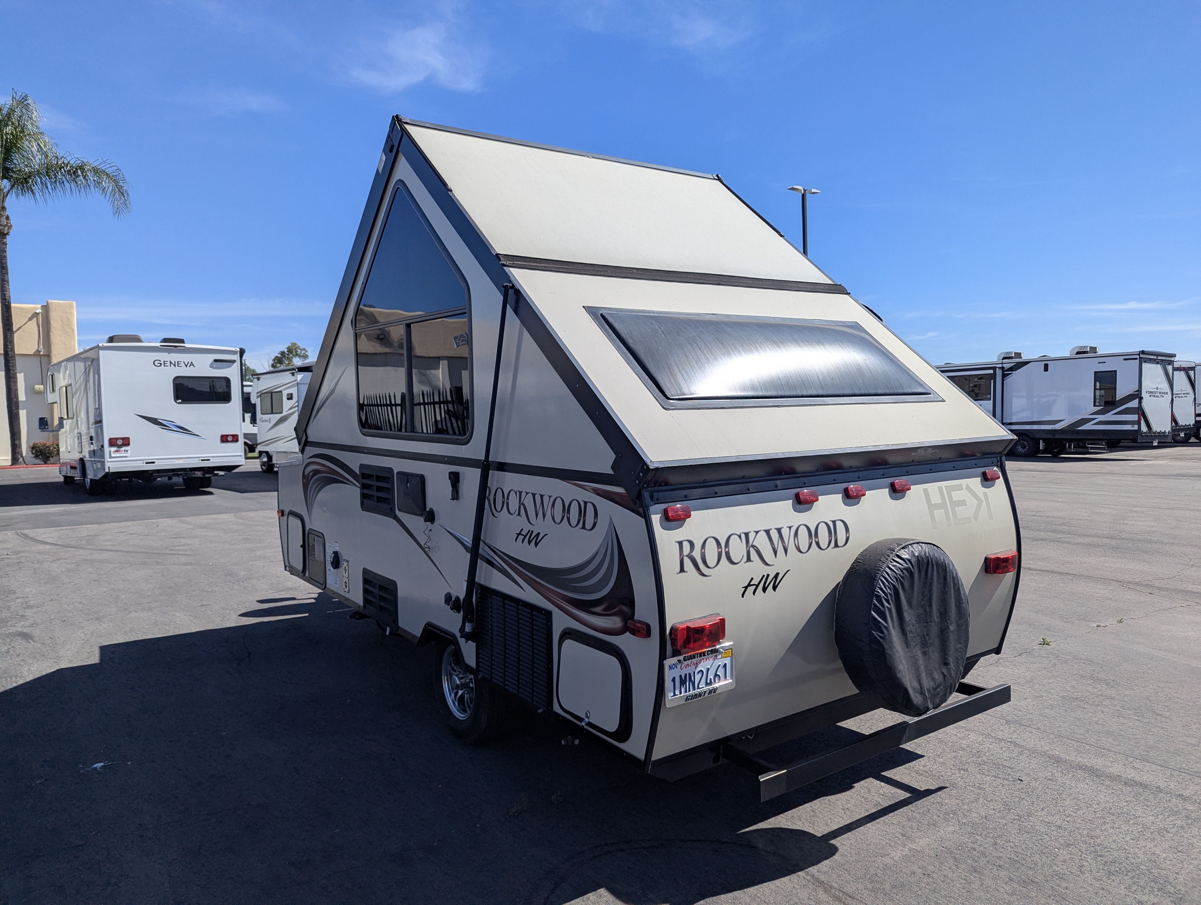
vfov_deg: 56.9
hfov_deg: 71.5
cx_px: 600
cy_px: 452
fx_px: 834
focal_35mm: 24
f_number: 1.85
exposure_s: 1/4184
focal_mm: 6.81
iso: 50
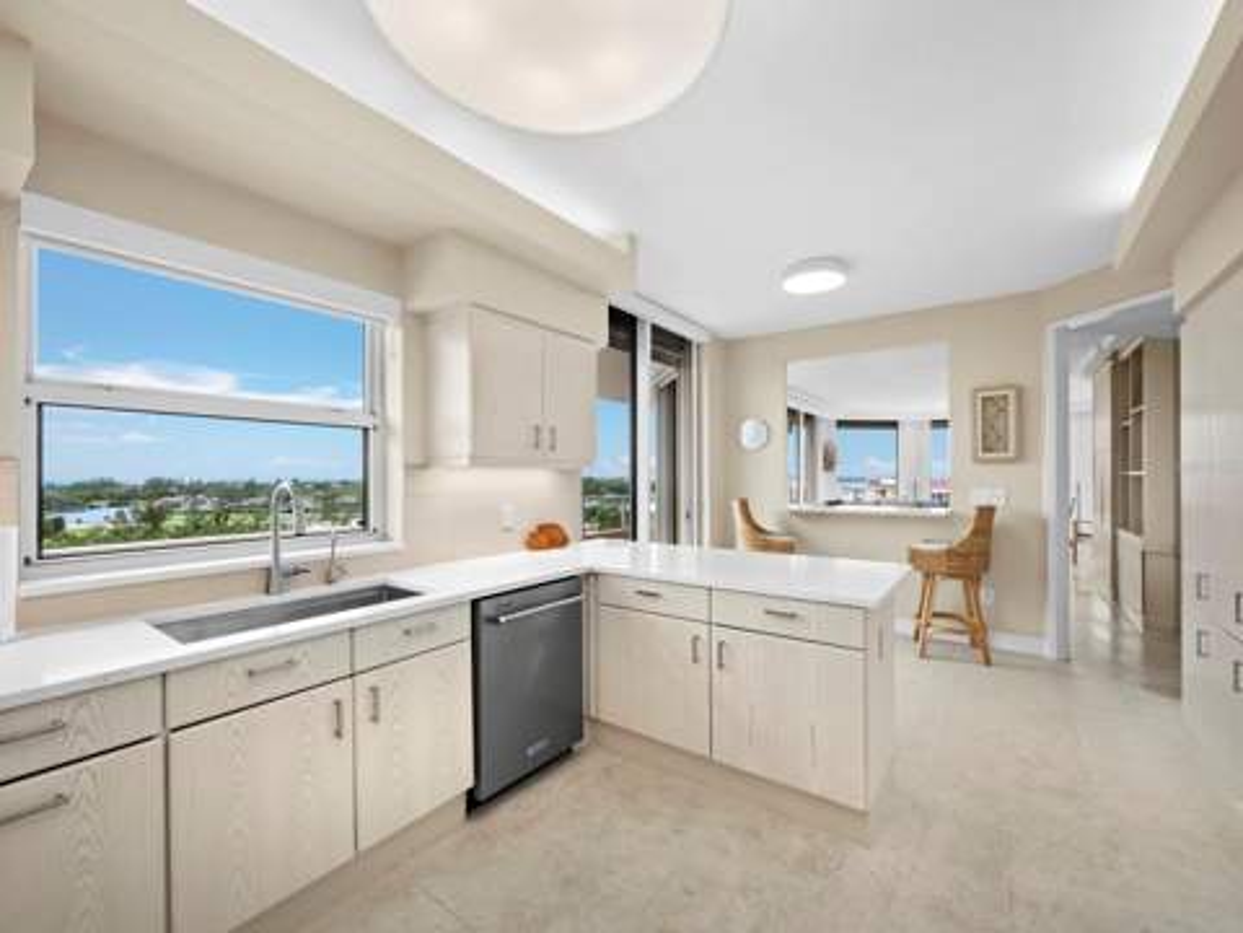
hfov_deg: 102.1
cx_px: 622
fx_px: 503
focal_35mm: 14
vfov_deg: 85.7
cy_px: 466
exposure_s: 1/8
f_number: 11
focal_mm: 7
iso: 400
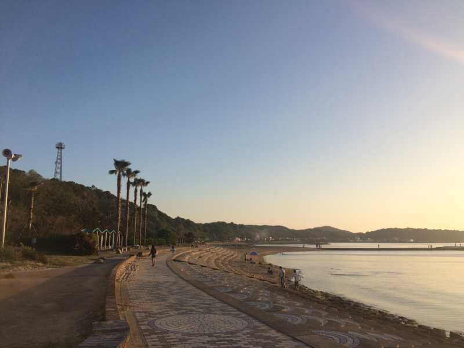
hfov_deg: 61.7
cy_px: 174
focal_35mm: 29
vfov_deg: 48.2
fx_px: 389
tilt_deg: +9.5
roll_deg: +0.2
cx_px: 232
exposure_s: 1/1953
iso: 32
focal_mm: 4.15
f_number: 2.2
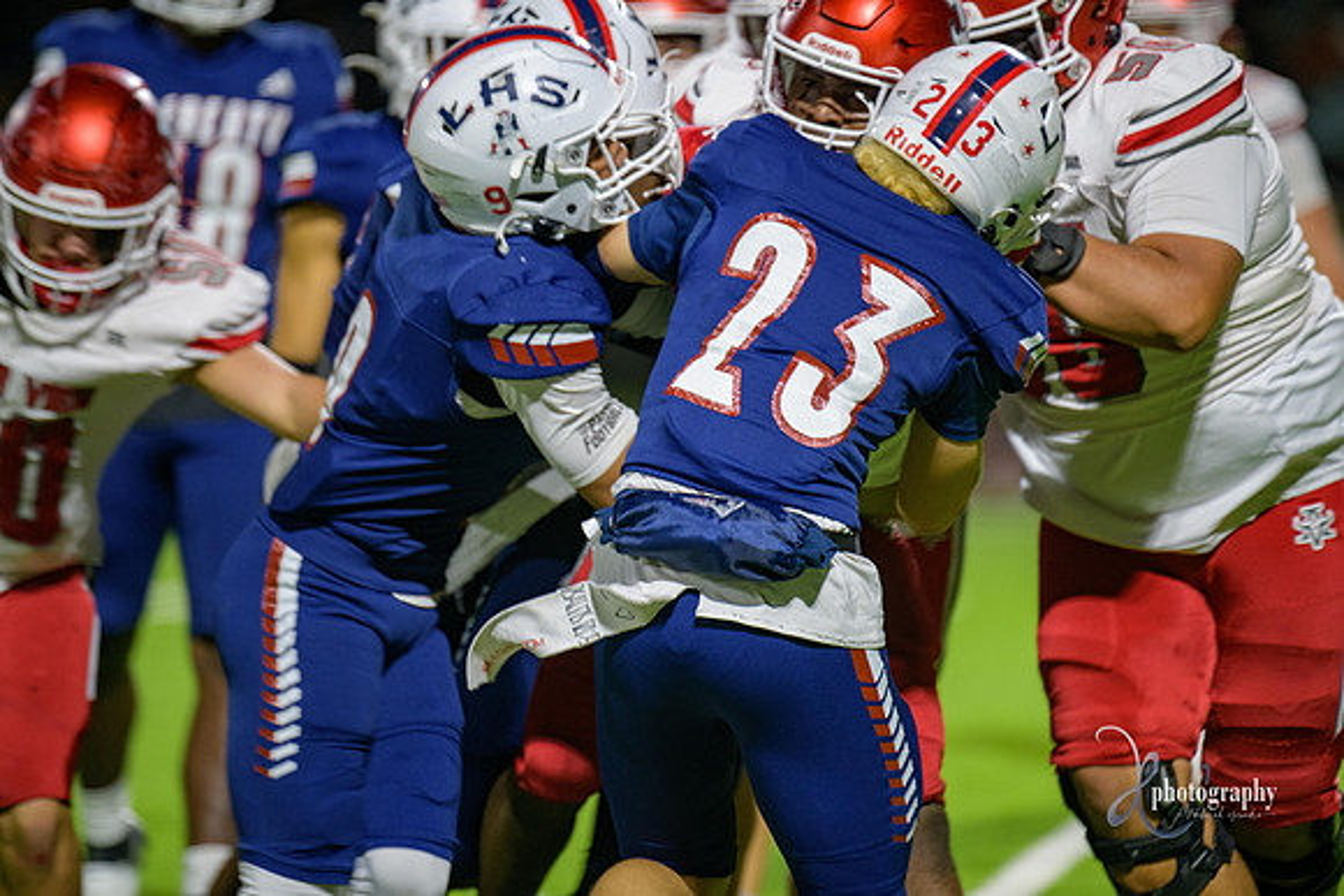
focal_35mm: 300
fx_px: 11202
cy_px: 448
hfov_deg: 6.9
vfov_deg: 4.6
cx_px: 672
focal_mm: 300
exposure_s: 1/250
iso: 2000
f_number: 2.8
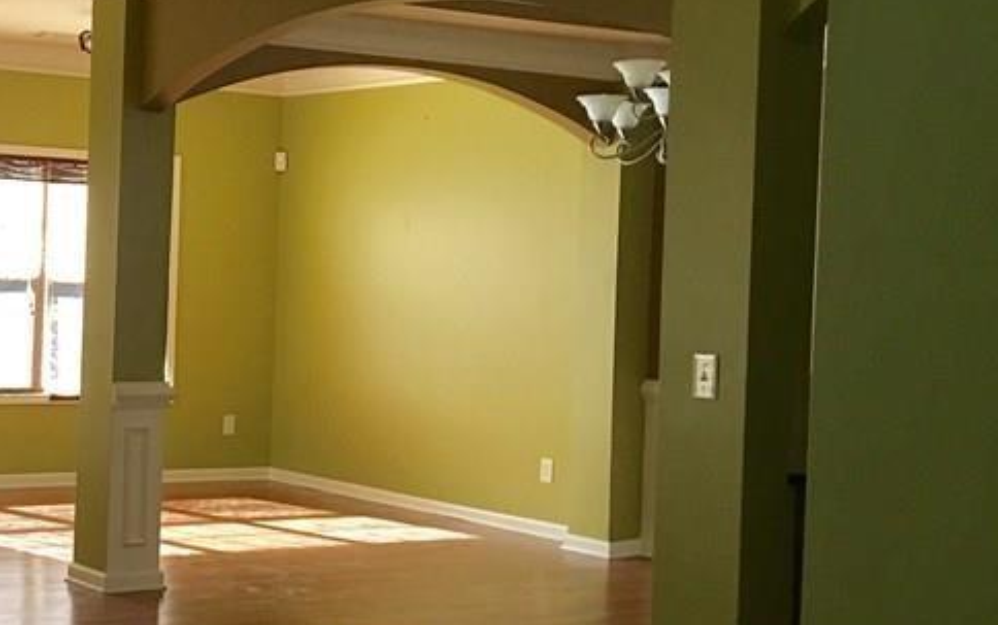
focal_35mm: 65
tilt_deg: -1.7
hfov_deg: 29.6
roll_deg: -0.8
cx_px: 25
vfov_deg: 20.0
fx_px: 1769
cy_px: 318
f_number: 2.2
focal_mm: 4.15
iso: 50
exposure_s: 1/15
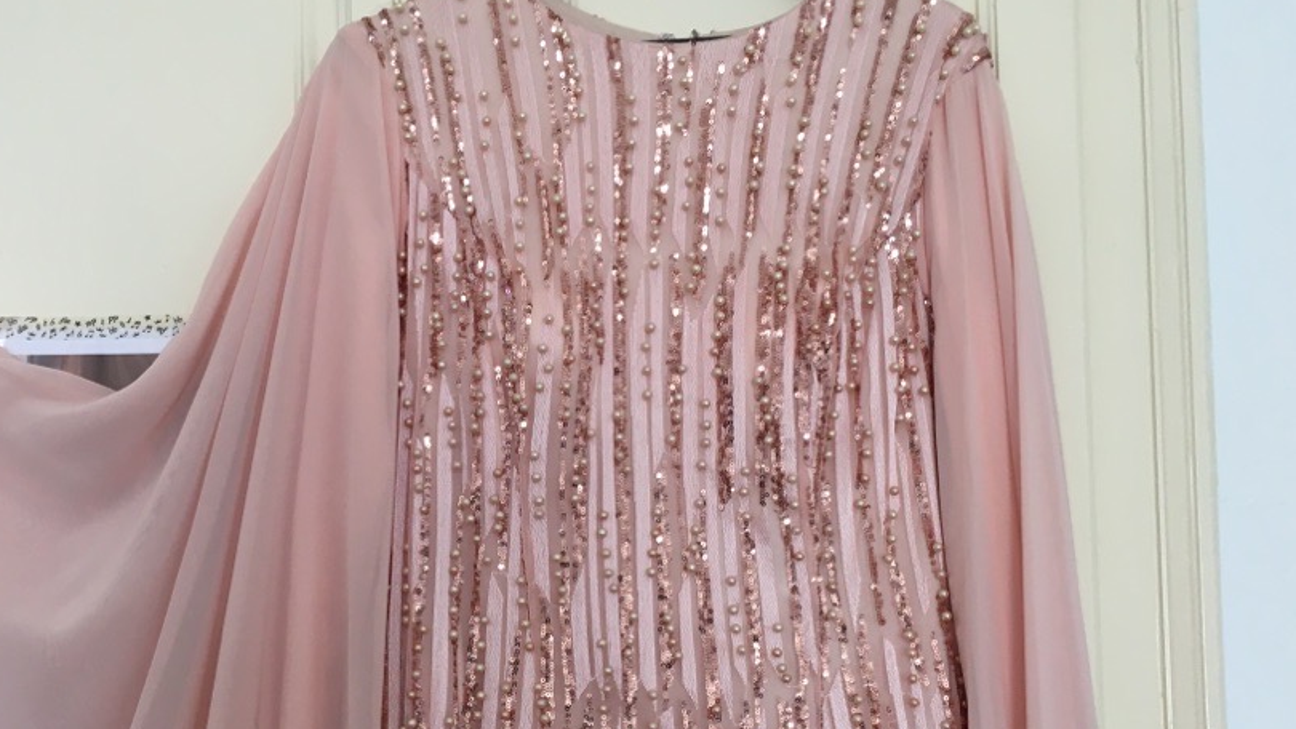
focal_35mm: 39
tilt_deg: +1.9
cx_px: 522
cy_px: 504
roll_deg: +0.8
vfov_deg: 30.2
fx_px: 1340
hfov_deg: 51.3
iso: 32
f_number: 2.2
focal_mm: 4.15
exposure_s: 1/33
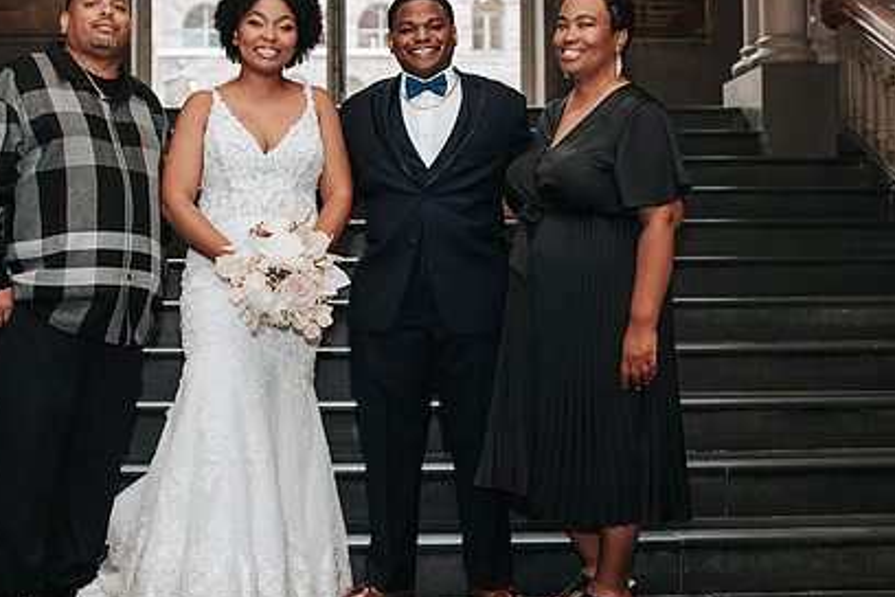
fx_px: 1392
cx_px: 297
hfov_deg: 35.3
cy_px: 256
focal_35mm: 56
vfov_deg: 24.2
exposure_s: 1/125
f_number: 3.2
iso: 1000
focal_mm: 35
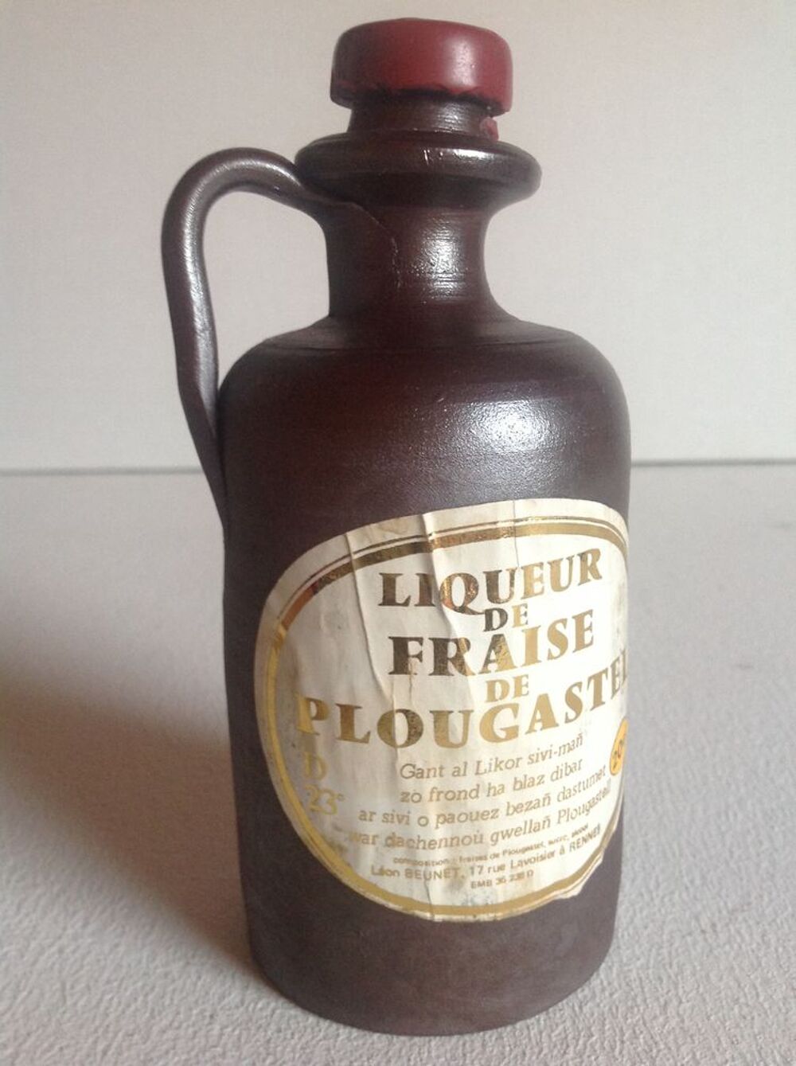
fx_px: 1076
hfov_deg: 40.6
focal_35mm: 35
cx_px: 398
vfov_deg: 52.7
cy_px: 533
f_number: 2.4
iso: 160
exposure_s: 1/15
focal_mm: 4.28
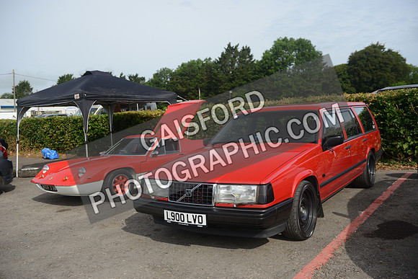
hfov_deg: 55.8
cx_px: 209
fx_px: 395
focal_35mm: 34
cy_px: 140
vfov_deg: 38.9
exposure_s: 1/1000
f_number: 4.5
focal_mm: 34
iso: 400
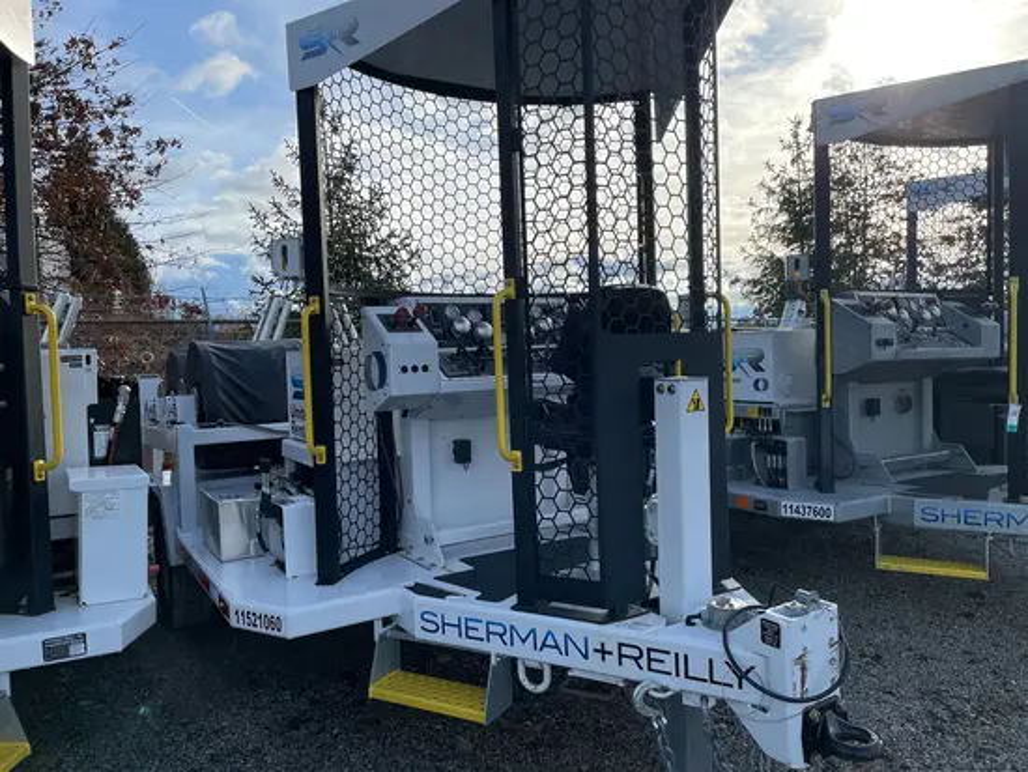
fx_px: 772
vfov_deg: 53.1
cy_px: 386
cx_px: 514
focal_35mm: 26
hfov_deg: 67.3
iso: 32
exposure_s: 1/3205
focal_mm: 4.2
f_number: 1.6
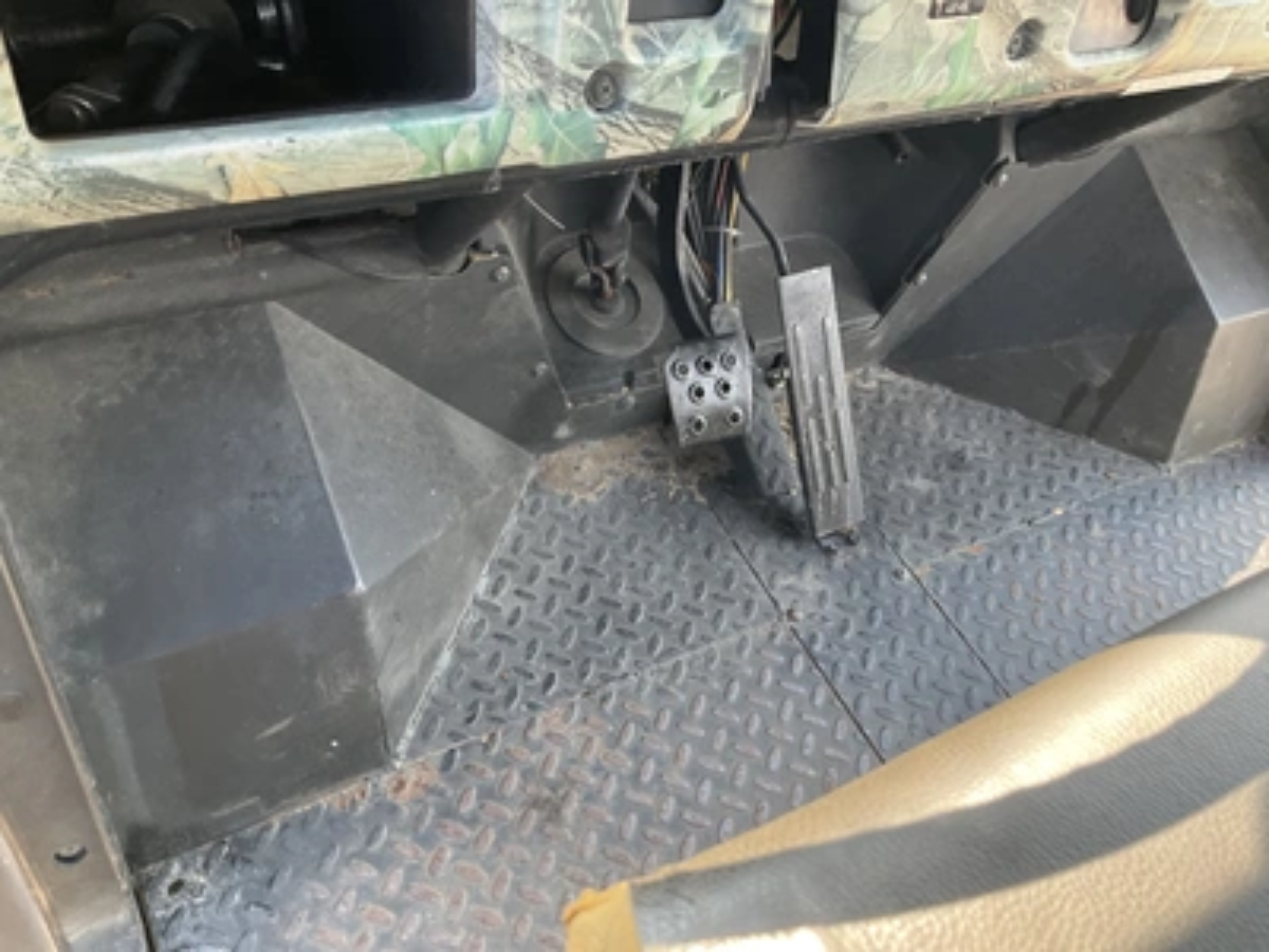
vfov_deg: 48.2
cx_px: 634
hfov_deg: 61.7
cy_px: 476
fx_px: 1063
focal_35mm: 29
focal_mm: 3
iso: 32
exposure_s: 1/123
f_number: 1.8
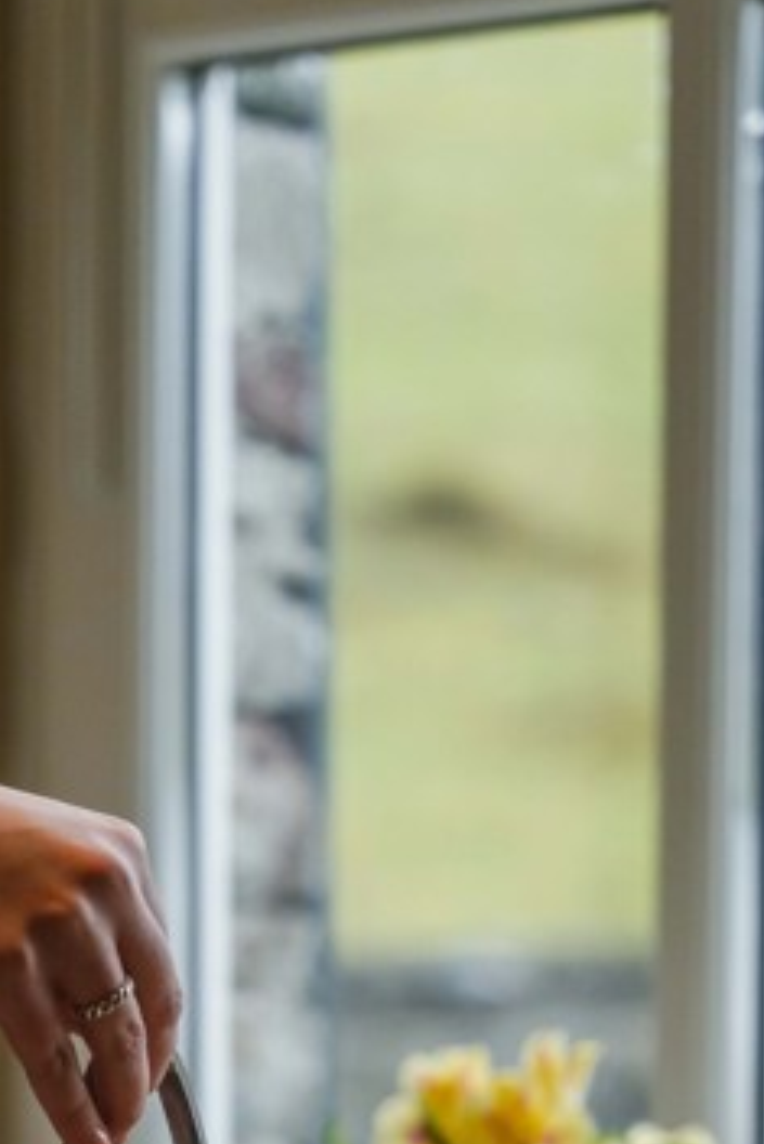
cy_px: 1306
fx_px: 5692
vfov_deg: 11.3
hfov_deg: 7.6
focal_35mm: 179
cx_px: 10
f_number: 2.8
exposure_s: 1/320
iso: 1600
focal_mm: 70
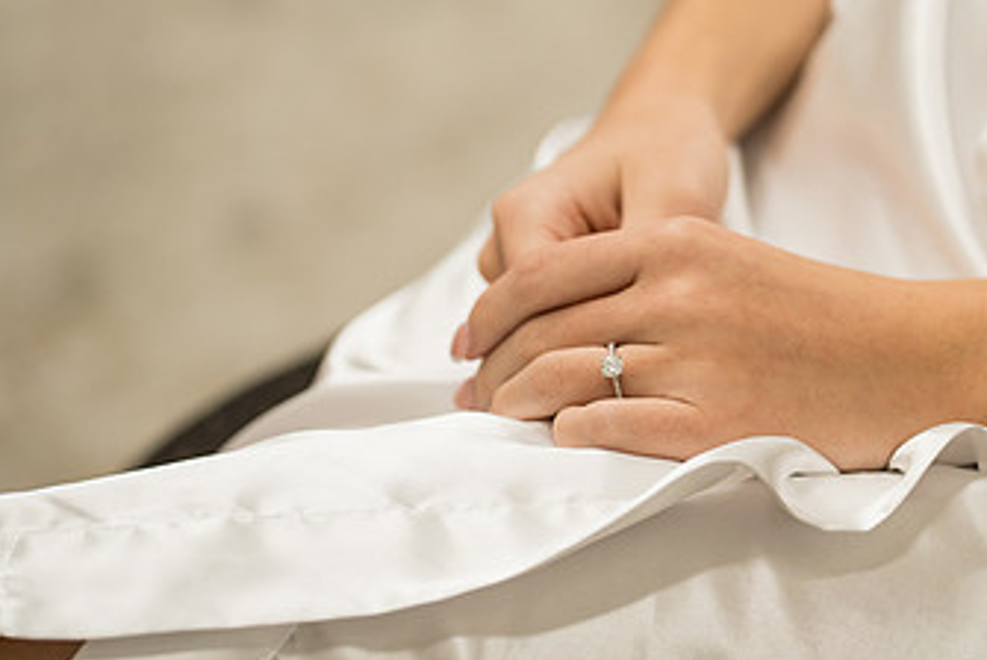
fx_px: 4034
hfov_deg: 13.8
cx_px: 851
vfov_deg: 9.4
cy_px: 323
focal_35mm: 147
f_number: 2.8
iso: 640
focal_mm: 85
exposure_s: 1/200
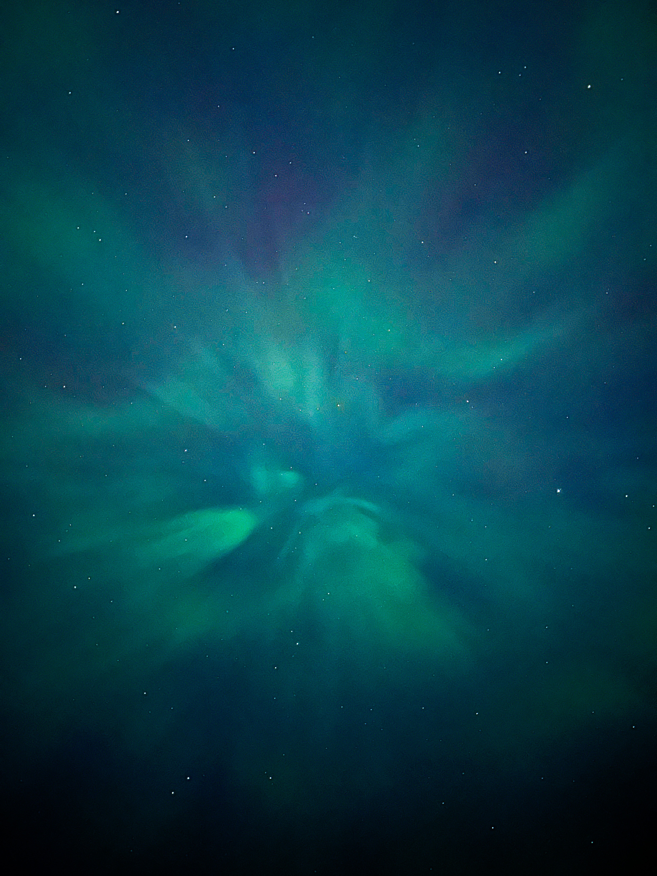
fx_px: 658
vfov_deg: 67.3
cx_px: 328
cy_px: 438
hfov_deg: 53.1
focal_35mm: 26
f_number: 1.5
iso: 4000
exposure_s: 1
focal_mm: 5.7
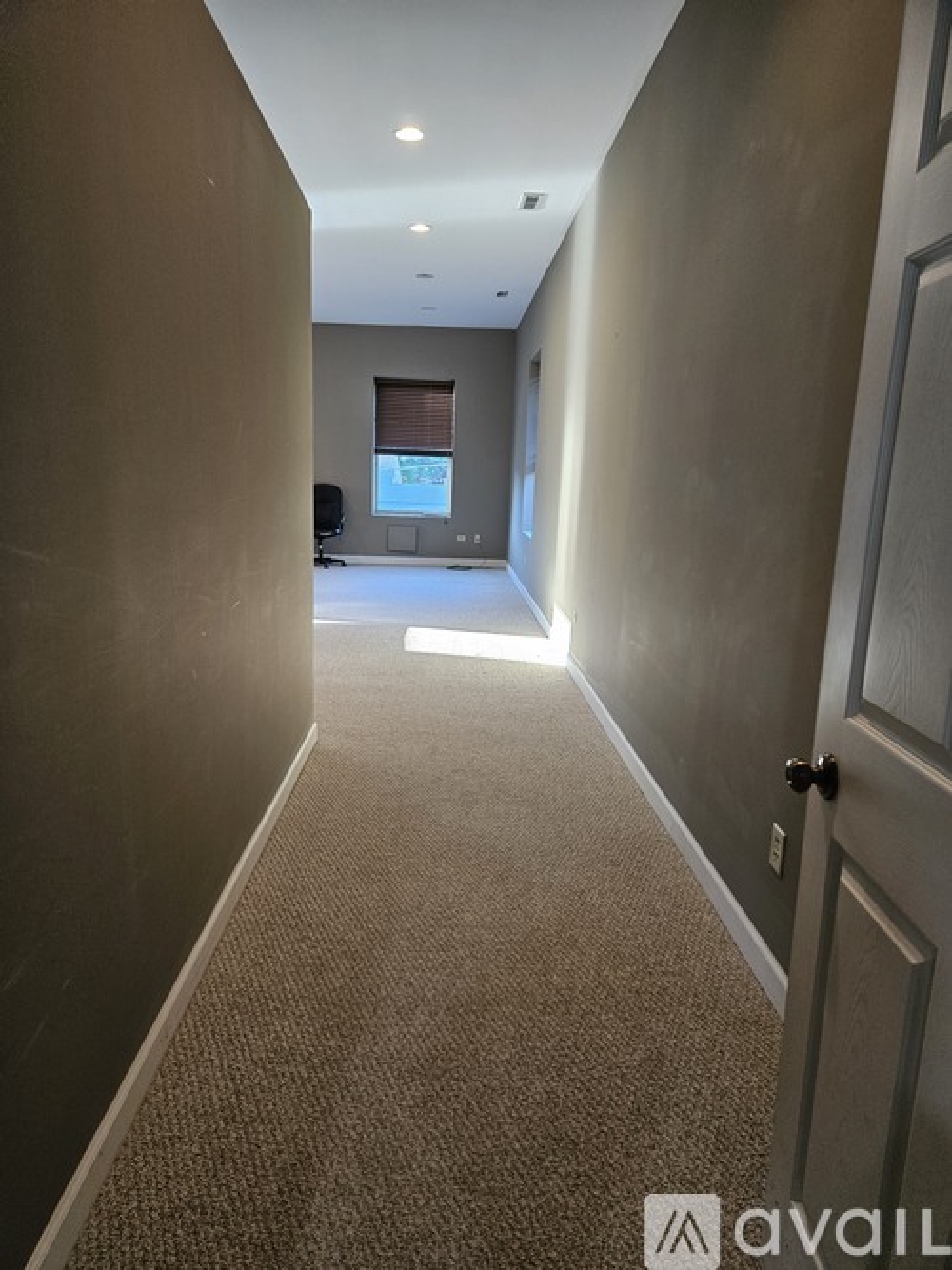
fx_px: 844
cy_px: 635
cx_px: 476
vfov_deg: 73.9
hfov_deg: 58.9
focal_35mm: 23
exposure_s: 1/120
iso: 250
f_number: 1.8
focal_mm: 5.4
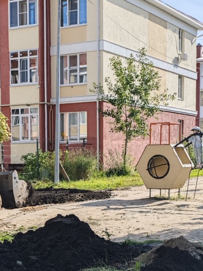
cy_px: 205
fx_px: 594
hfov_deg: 19.3
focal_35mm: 76
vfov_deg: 25.3
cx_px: 62
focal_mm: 8.72
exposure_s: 1/205
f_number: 2.8
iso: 50
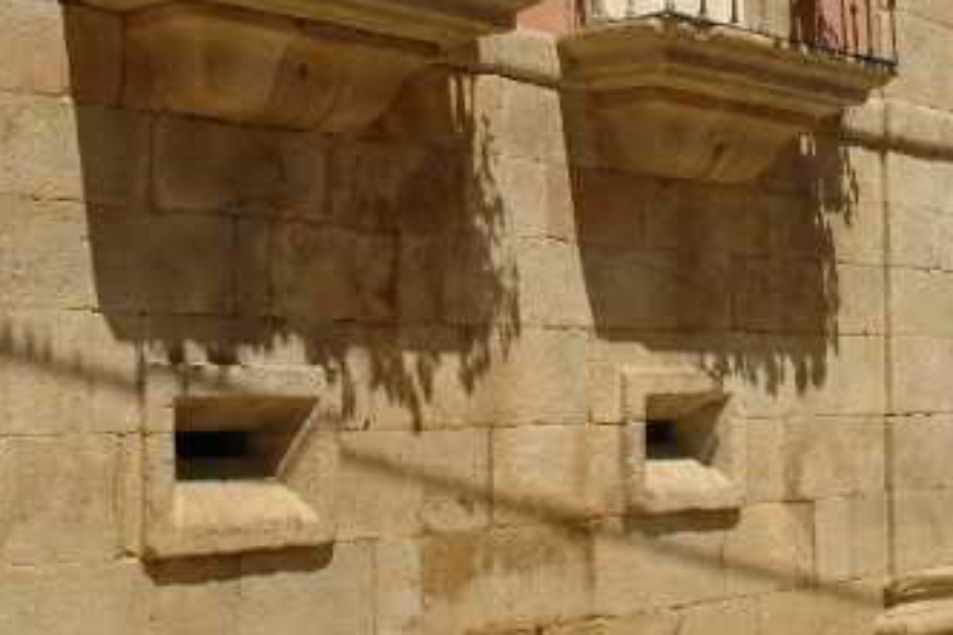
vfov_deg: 20.6
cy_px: 92
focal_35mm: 65
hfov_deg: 30.4
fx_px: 1720
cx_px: 723
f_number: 16
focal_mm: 18
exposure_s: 1/250
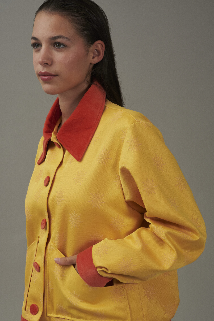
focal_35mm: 96
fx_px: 855
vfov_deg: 21.2
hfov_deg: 14.3
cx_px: 100
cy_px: 178
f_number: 11
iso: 200
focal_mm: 75
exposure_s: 1/160
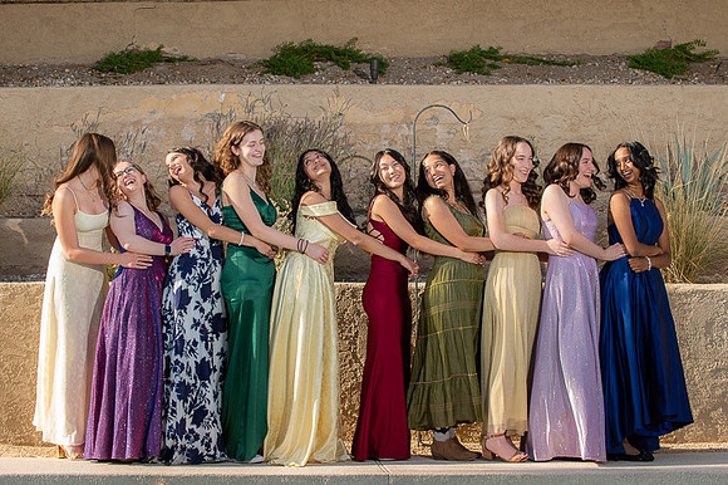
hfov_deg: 22.4
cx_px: 370
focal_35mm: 91
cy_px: 216
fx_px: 1836
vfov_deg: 15.0
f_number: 6.3
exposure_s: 1/200
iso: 100
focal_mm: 82
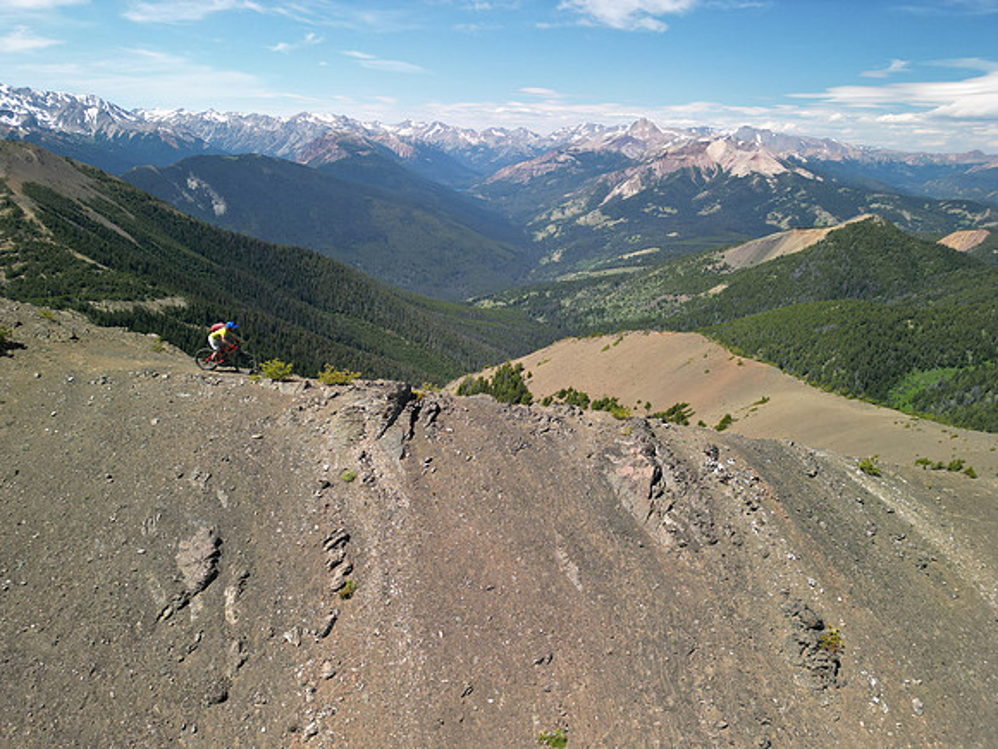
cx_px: 499
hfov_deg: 71.6
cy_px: 374
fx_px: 692
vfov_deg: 56.8
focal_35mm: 24
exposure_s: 1/1000
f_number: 1.7
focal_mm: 6.72
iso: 140
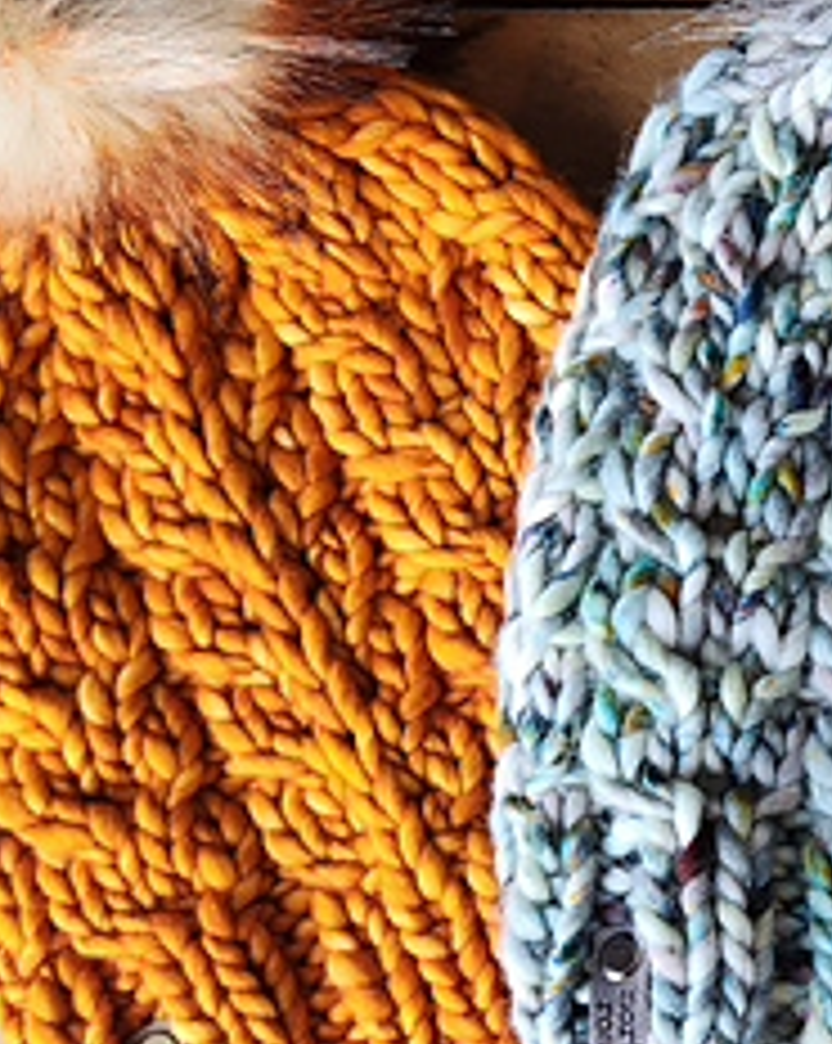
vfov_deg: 30.5
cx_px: 868
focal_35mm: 62
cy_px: 590
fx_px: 1912
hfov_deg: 23.3
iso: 160
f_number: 1.8
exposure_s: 1/180
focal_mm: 5.4
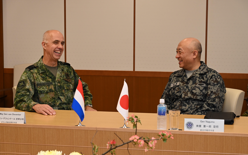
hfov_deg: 26.8
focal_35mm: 77
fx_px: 520
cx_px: 125
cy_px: 82
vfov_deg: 16.9
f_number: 7.1
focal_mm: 75
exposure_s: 1/200
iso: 1000
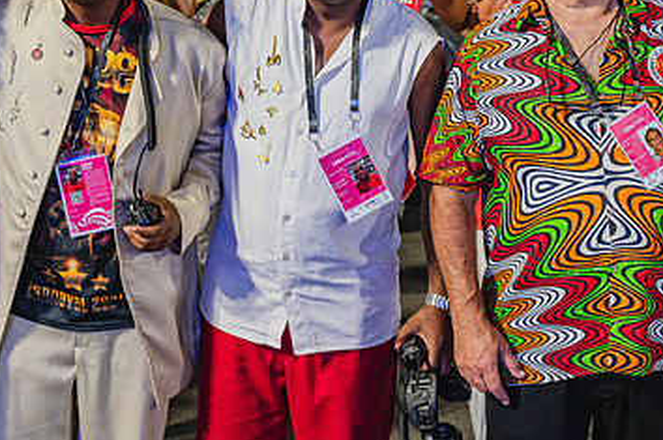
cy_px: 119
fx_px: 1637
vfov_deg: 15.3
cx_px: 264
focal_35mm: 89
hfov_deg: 22.9
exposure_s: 1/125
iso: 1600
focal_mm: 51
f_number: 4.5
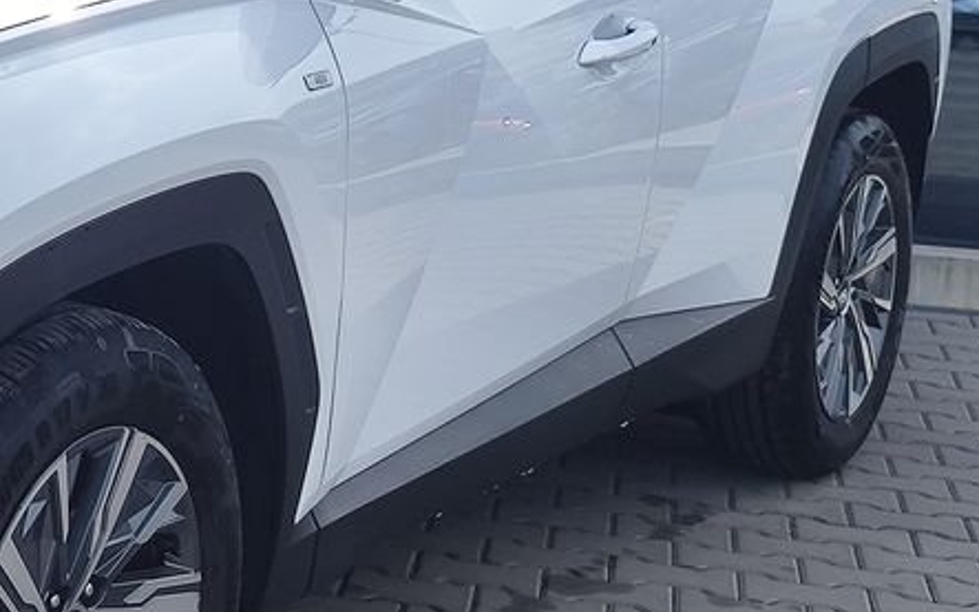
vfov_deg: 19.6
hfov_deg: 27.0
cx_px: -230
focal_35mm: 66
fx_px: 1761
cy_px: 146
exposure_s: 1/997
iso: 50
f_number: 1.69
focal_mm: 7.01
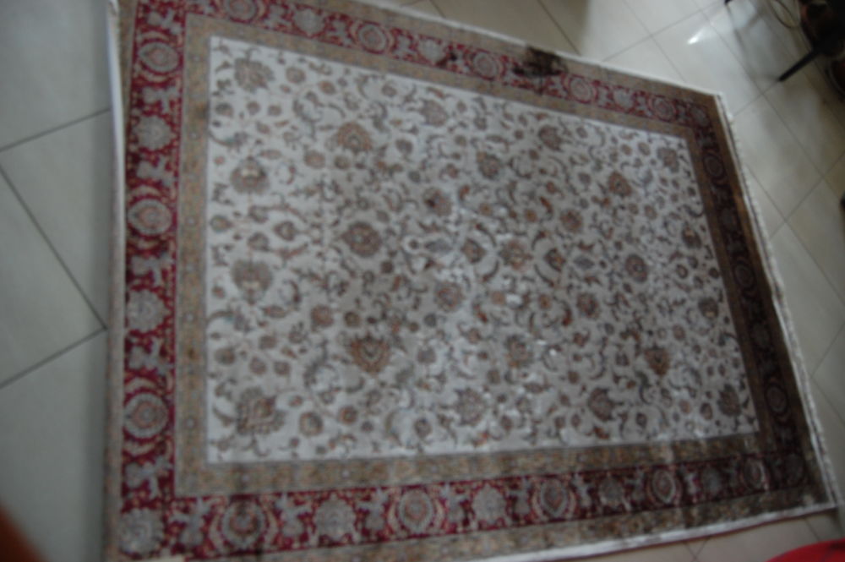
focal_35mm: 27
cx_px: 422
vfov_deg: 47.9
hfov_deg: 67.4
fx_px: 633
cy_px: 281
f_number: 3.5
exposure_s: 1/40
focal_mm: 18
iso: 400
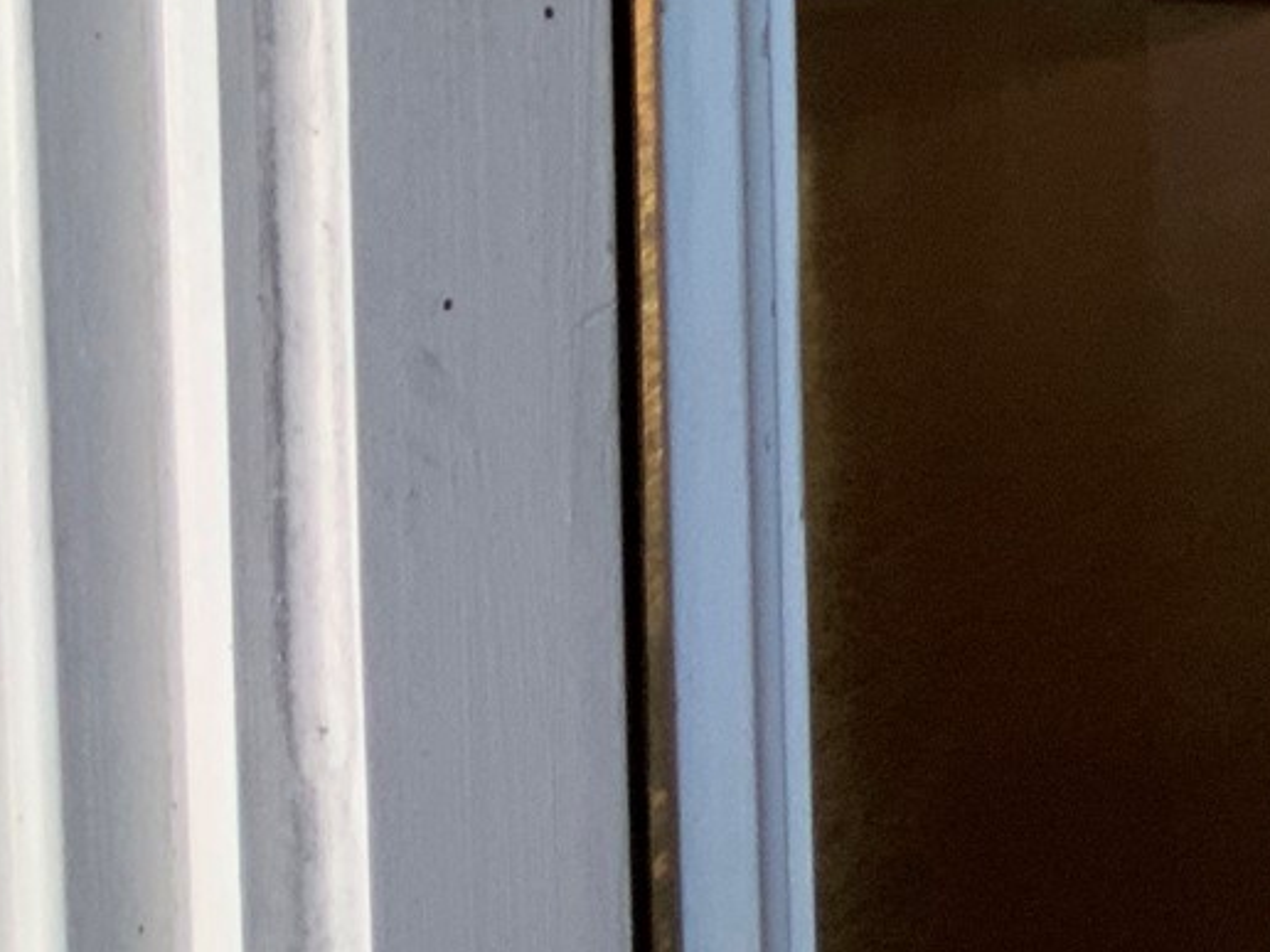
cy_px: -775
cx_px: 1851
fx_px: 4219
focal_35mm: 115
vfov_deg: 11.9
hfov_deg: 15.8
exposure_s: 1/120
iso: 40
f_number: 1.8
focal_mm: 3
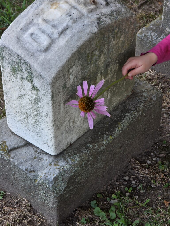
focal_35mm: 115
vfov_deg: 17.1
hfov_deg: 12.9
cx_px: 85
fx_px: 753
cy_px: 113
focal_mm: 18.6
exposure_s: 1/120
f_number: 3.4
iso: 80
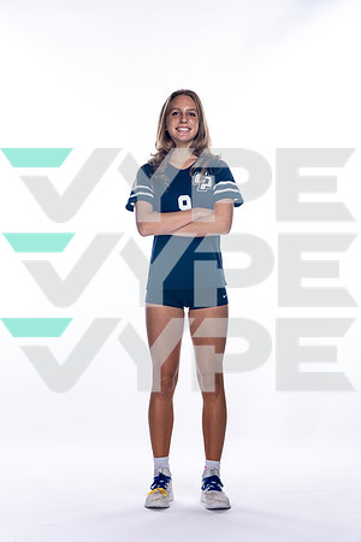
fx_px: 1534
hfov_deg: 13.4
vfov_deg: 20.0
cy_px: 271
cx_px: 180
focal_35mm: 102
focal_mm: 102
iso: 400
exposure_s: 1/250
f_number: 5.6
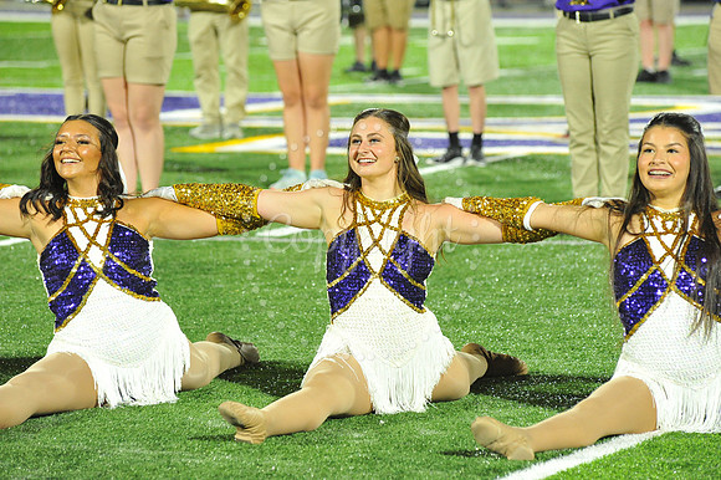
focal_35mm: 200
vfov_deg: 6.9
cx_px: 360
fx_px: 4003
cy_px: 240
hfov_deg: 10.3
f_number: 5.6
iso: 5000
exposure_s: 1/250
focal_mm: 200
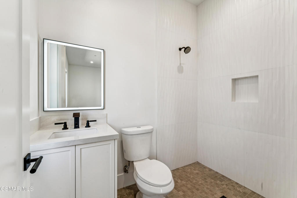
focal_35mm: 15
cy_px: 99
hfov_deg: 99.3
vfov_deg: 76.2
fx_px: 126
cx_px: 148
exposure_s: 1/4
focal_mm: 15.3
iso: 100
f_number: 13
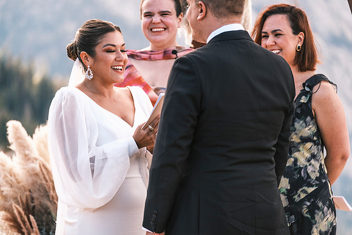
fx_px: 1975
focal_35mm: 202
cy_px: 118
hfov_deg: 10.2
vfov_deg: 6.8
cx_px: 176
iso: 400
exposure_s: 1/850
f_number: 2.8
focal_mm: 134.4
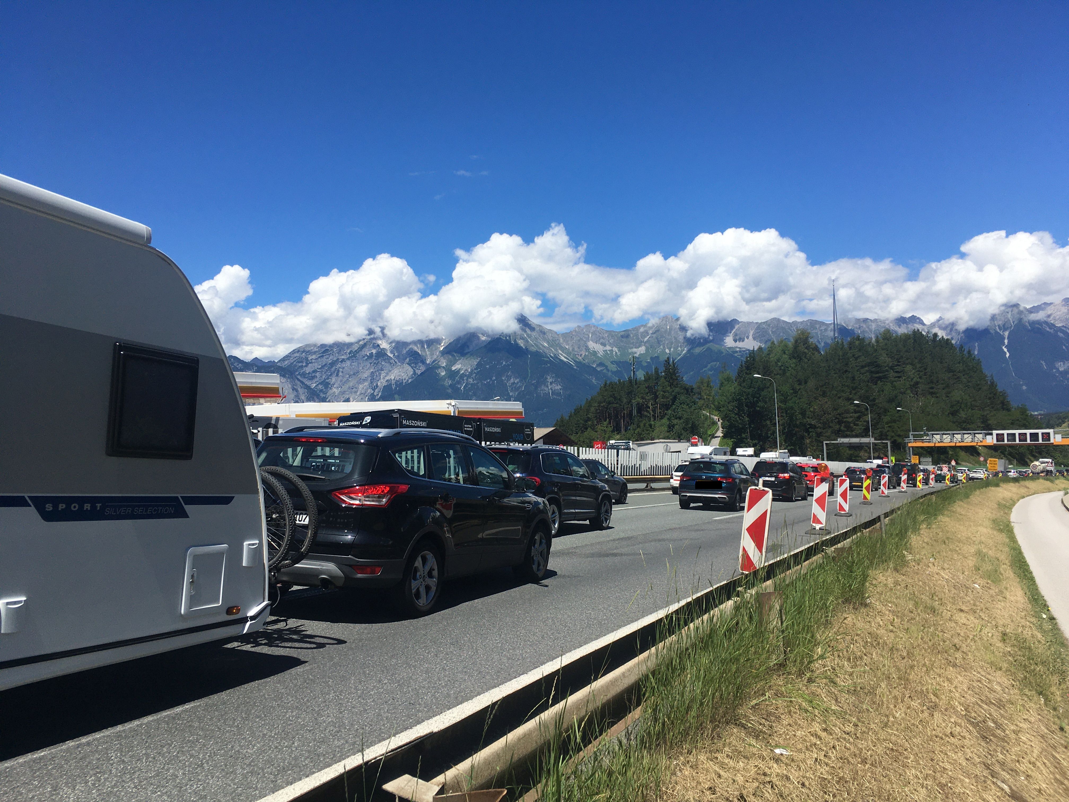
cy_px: 401
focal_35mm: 29
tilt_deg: +1.3
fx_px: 896
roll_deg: +1.7
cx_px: 534
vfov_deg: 48.2
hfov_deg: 61.7
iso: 25
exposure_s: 1/2481
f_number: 2.2
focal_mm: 4.15
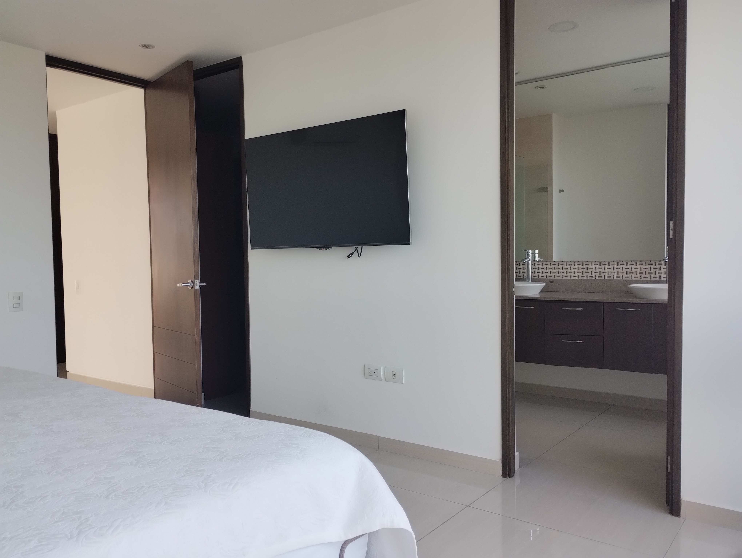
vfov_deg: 49.9
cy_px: 279
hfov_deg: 63.4
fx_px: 601
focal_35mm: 28
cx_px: 371
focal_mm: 4.27
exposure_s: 1/120
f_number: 1.8
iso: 189
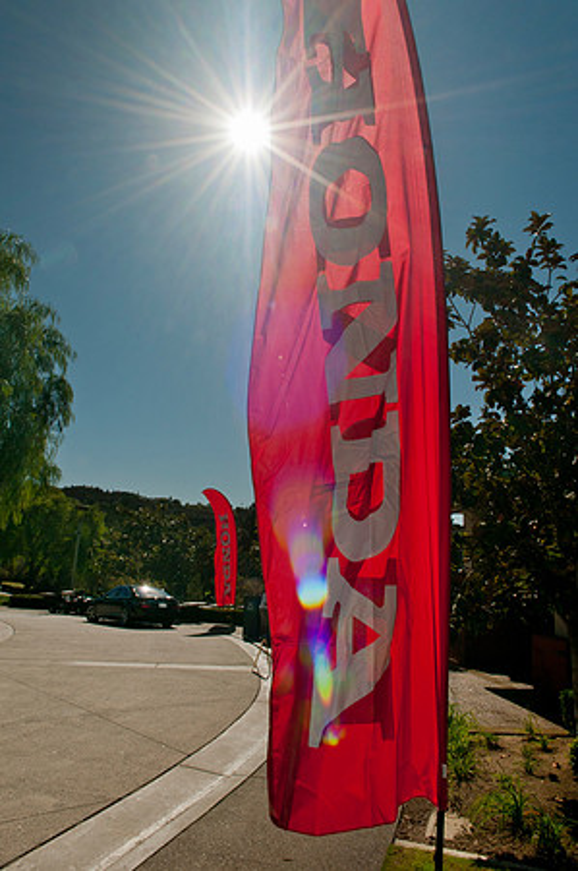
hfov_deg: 50.3
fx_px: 615
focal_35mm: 26
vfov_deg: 70.5
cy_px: 436
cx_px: 289
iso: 200
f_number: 22
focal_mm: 17
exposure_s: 1/160
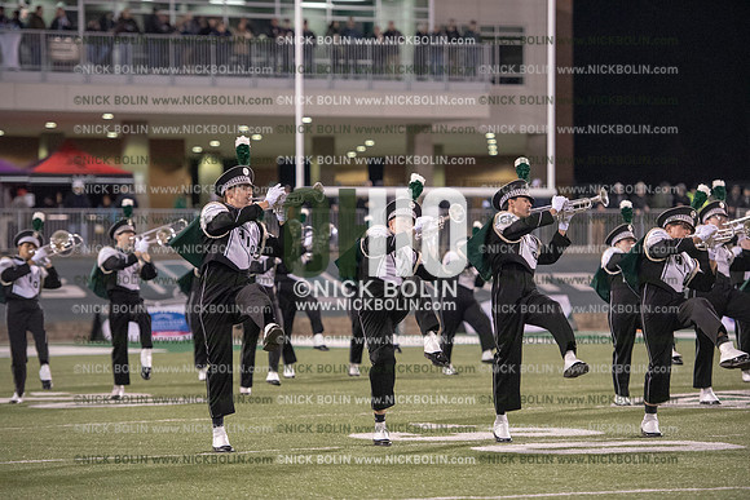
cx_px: 375
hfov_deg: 14.7
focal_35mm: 140
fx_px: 2917
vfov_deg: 9.8
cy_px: 250
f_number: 3.2
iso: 5000
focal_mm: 140
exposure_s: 1/1250
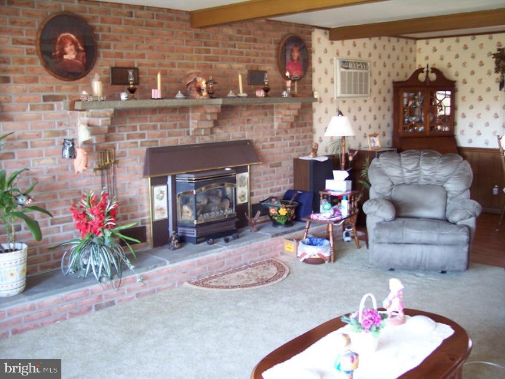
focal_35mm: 39
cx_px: 252
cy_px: 190
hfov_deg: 47.9
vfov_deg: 36.8
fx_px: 569
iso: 140
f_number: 2.8
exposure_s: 1/4
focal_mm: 8
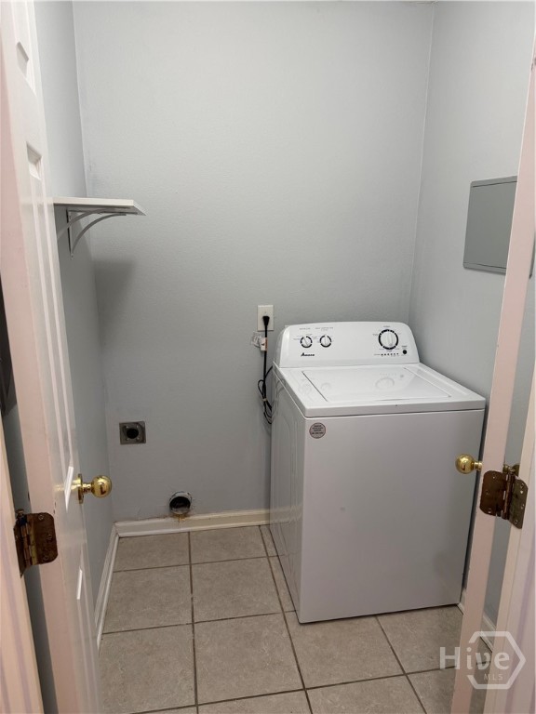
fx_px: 495
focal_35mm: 24
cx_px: 268
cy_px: 357
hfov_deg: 56.8
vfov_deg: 71.6
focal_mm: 6.76
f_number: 1.78
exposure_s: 1/60
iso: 125
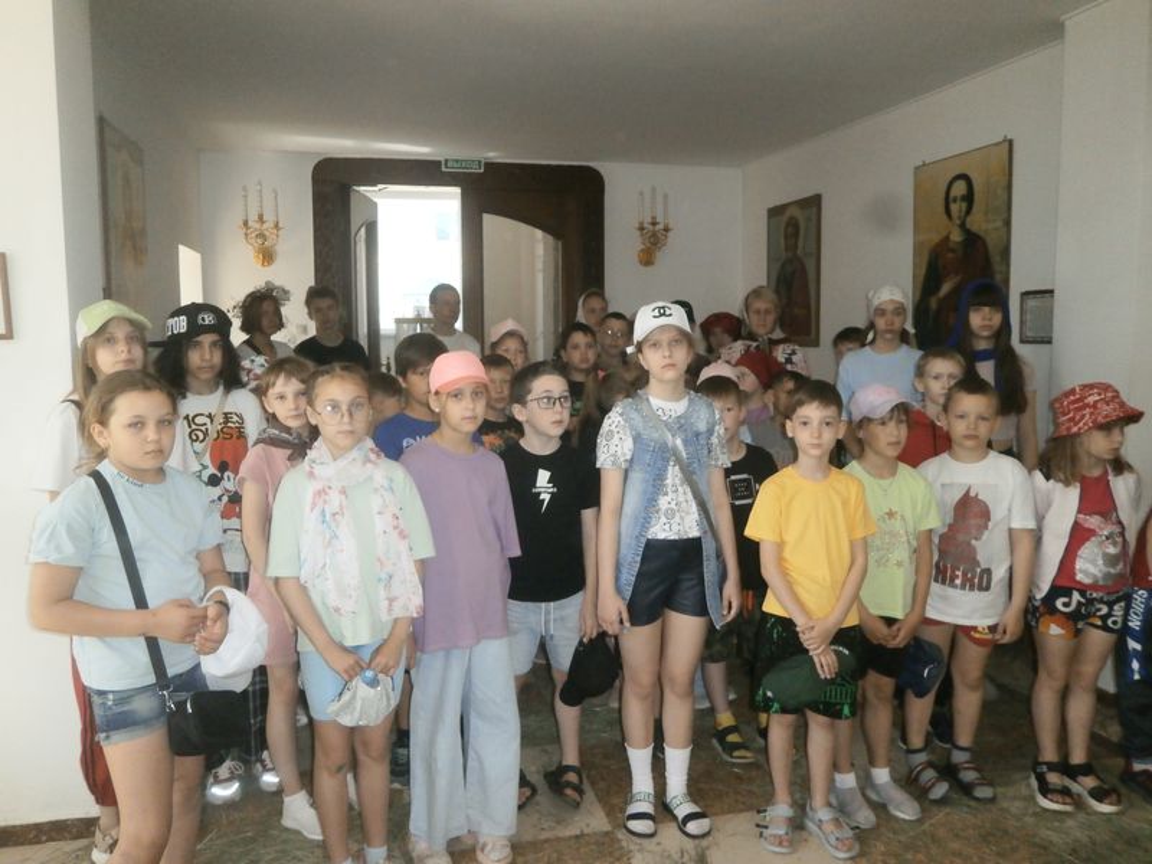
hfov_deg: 67.3
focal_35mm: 26
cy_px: 432
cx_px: 576
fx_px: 865
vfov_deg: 53.1
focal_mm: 4.7
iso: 400
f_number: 2.8
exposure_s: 1/250
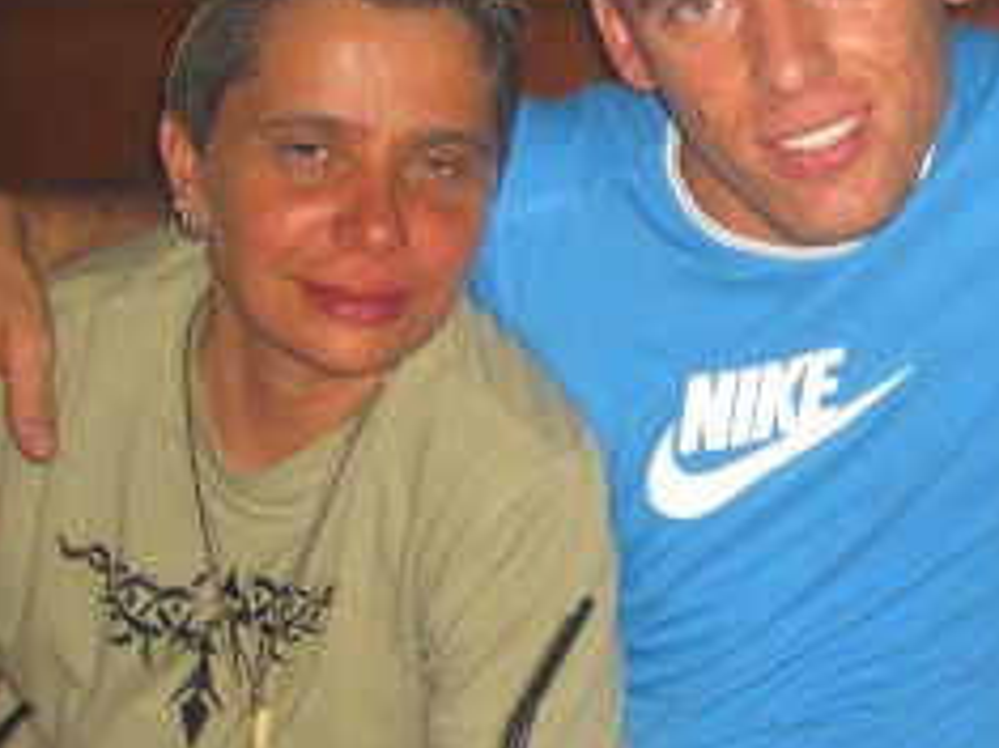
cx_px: 1025
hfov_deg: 19.6
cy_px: 421
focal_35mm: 97
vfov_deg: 15.2
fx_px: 2798
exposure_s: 1/60
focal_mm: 7.9
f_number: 2.8
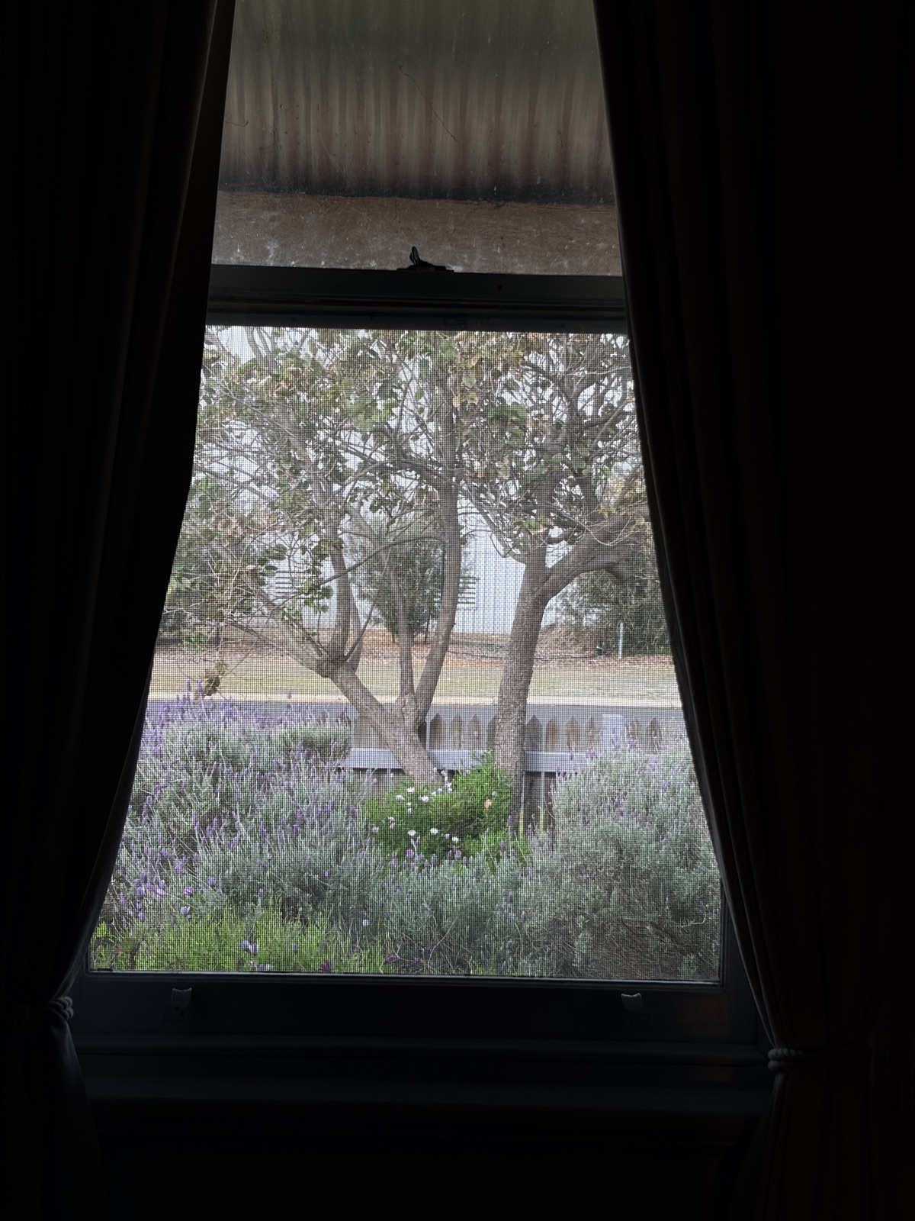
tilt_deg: -3.5
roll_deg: -0.8
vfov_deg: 36.8
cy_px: 610
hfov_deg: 28.0
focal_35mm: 52
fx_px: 1833
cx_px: 458
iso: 32
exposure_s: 1/973
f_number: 1.6
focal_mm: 5.96
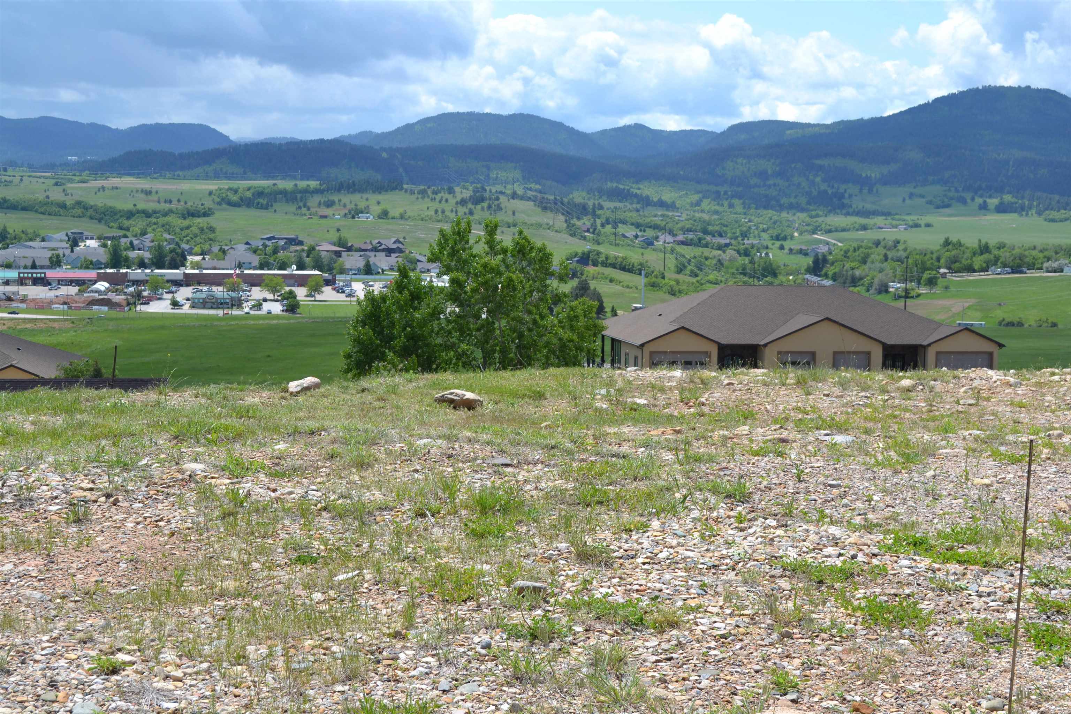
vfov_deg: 25.8
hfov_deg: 37.9
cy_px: 357
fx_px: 1562
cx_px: 536
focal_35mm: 52
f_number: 7.1
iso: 100
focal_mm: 35
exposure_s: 1/200
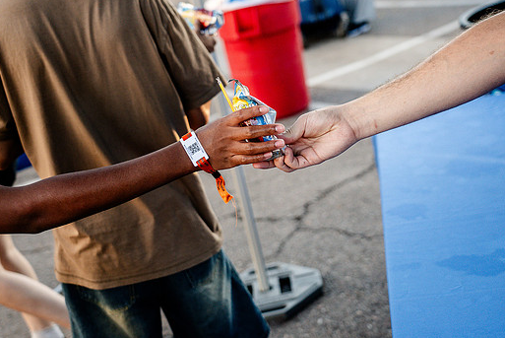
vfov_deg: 22.3
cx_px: 272
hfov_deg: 32.8
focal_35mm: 61
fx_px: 856
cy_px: 185
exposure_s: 1/640
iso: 1600
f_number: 4
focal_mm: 54
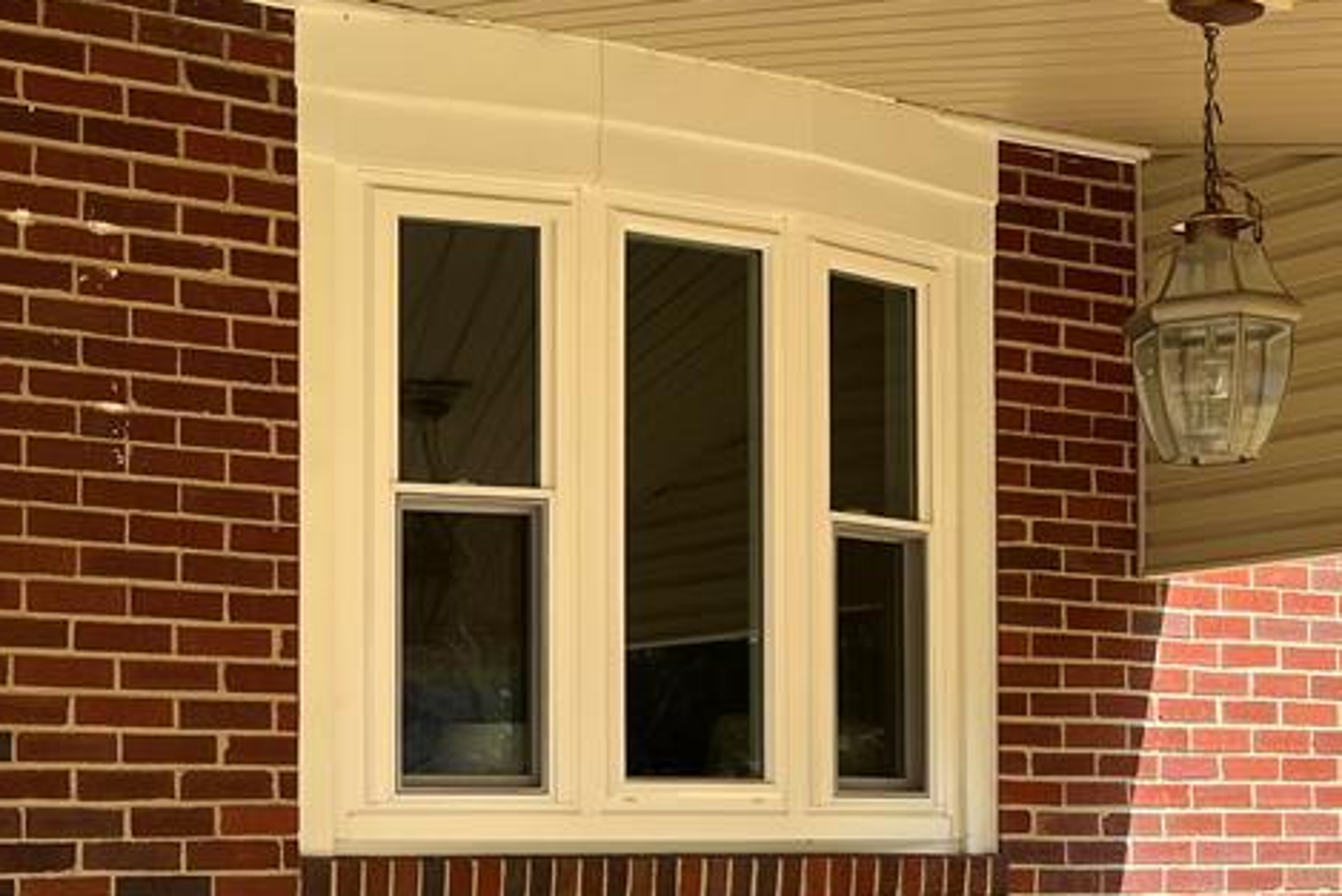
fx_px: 2200
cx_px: 289
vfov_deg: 22.6
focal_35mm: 59
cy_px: 761
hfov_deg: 33.1
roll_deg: +0.2
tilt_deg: +1.6
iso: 50
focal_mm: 5.1
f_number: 1.6
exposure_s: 1/537
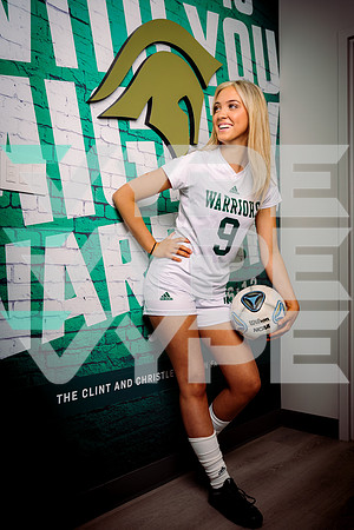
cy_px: 265
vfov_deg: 57.2
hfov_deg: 40.0
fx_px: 487
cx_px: 177
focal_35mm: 33
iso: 125
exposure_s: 1/250
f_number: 5.6
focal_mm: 33
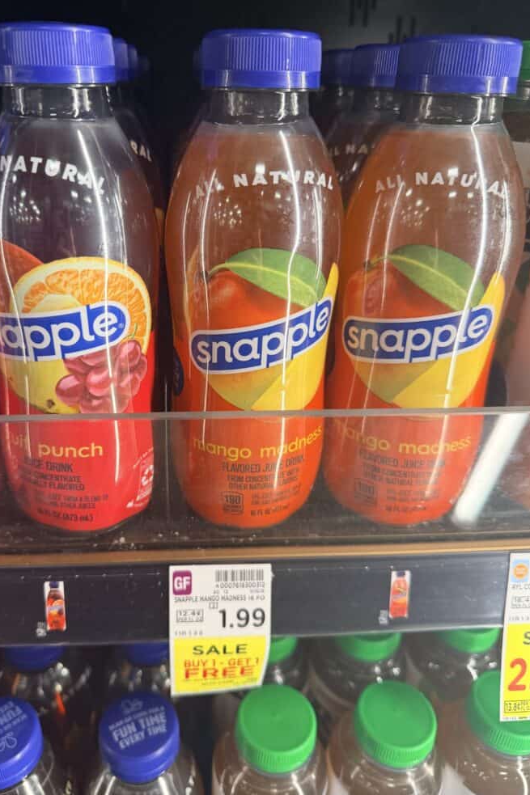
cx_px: 225
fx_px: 574
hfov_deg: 49.4
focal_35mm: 26
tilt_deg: -19.5
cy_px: 387
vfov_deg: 69.4
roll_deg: -1.9
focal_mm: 6.76
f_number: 1.78
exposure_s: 1/121
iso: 160
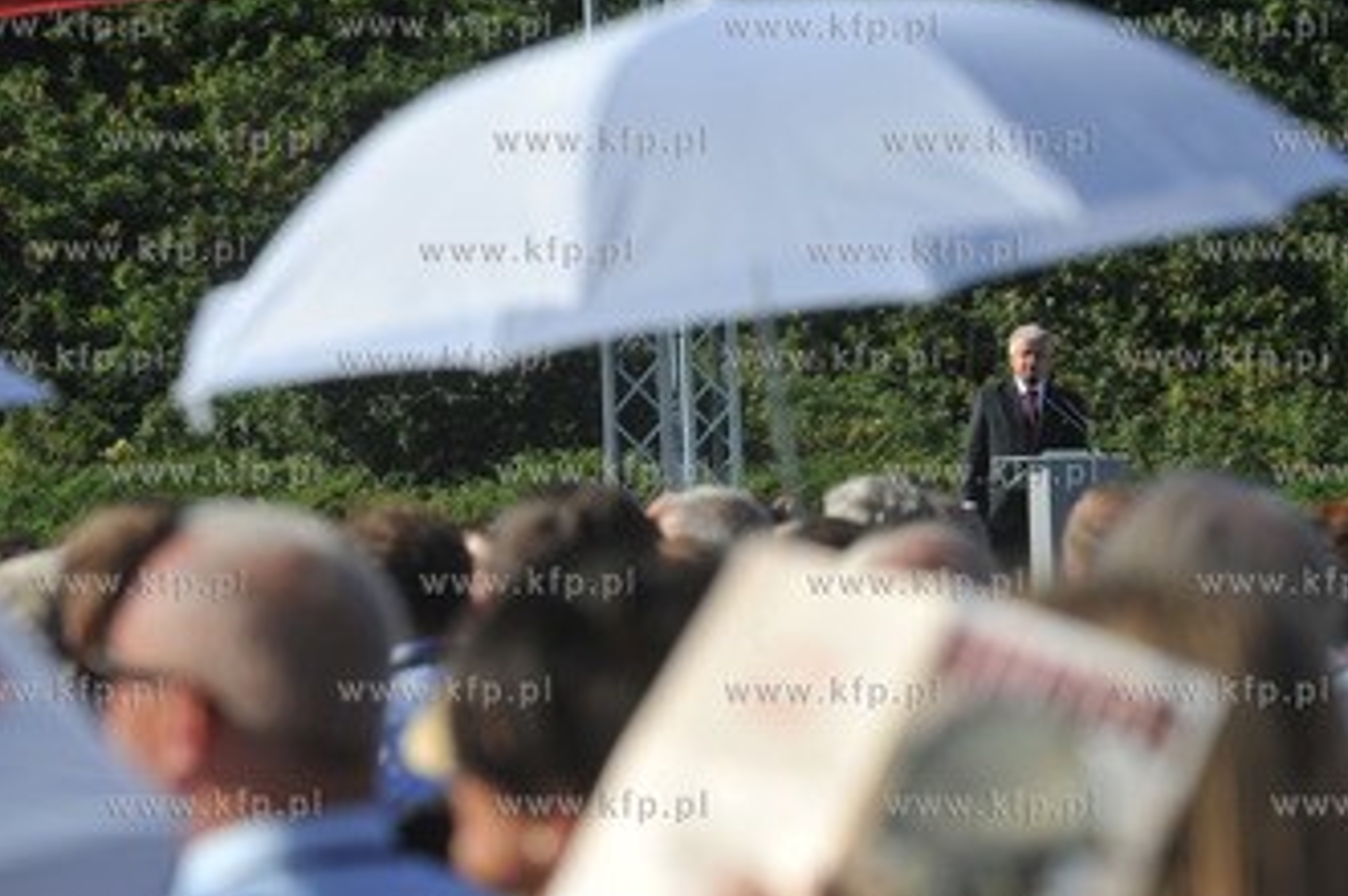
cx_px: 745
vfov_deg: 5.7
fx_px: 9052
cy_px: 525
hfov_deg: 8.5
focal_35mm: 242
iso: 320
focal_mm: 200
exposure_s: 1/1000
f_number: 8
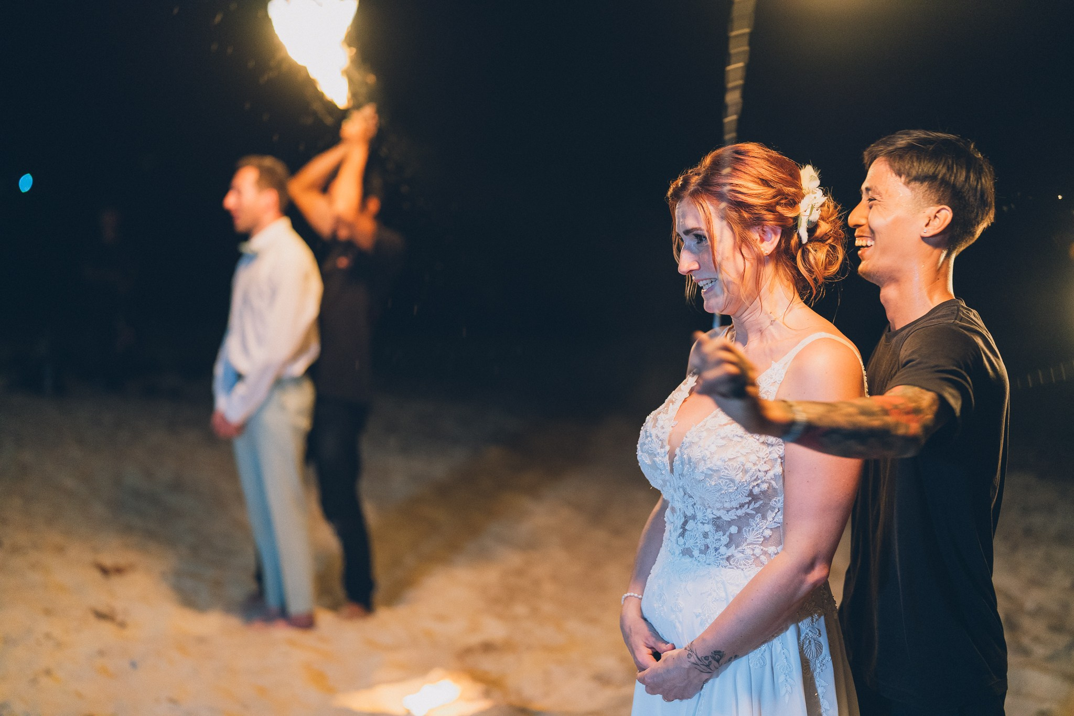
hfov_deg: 39.6
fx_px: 1491
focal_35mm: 50
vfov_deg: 27.0
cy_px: 358
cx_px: 537
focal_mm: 50
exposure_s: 1/160
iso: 2000
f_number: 1.4
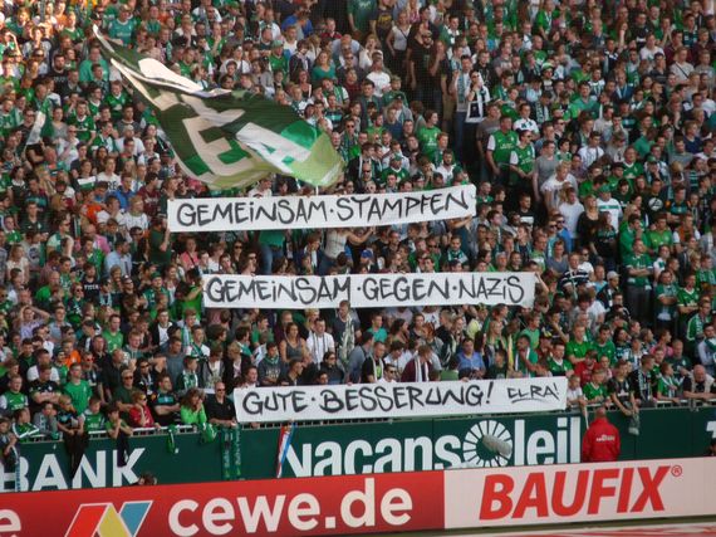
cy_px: 268
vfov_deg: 3.4
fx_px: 9097
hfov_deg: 4.5
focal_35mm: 440
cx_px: 358
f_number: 3.8
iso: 100
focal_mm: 78.2
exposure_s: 1/125
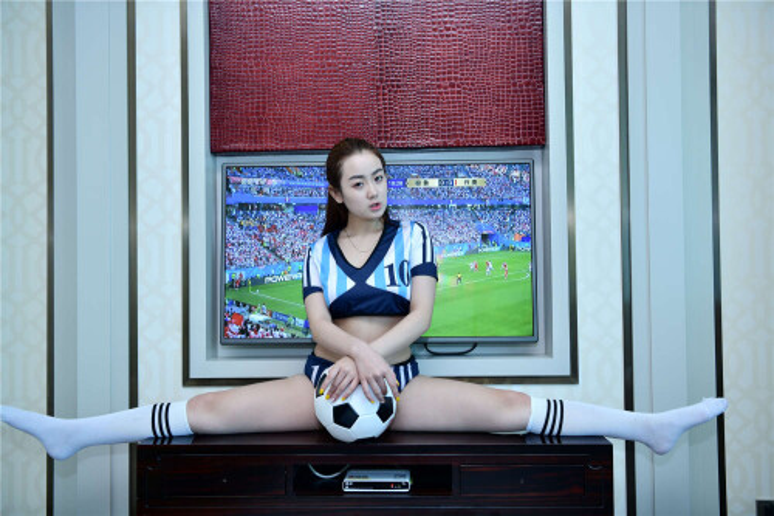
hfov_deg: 55.8
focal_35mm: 34
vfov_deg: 38.9
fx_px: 731
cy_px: 258
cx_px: 387
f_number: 2.8
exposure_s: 1/50
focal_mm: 34
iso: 100
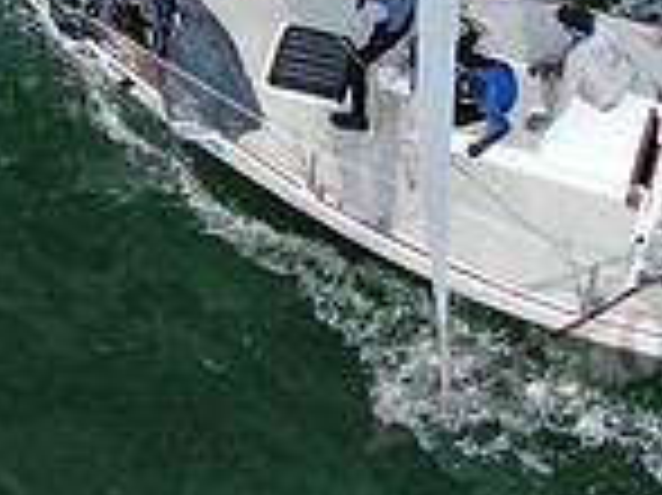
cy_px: -389
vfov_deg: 7.6
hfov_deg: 10.4
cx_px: 99
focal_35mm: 190
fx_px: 3631
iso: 100
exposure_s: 1/400
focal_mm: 8.6
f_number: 3.8
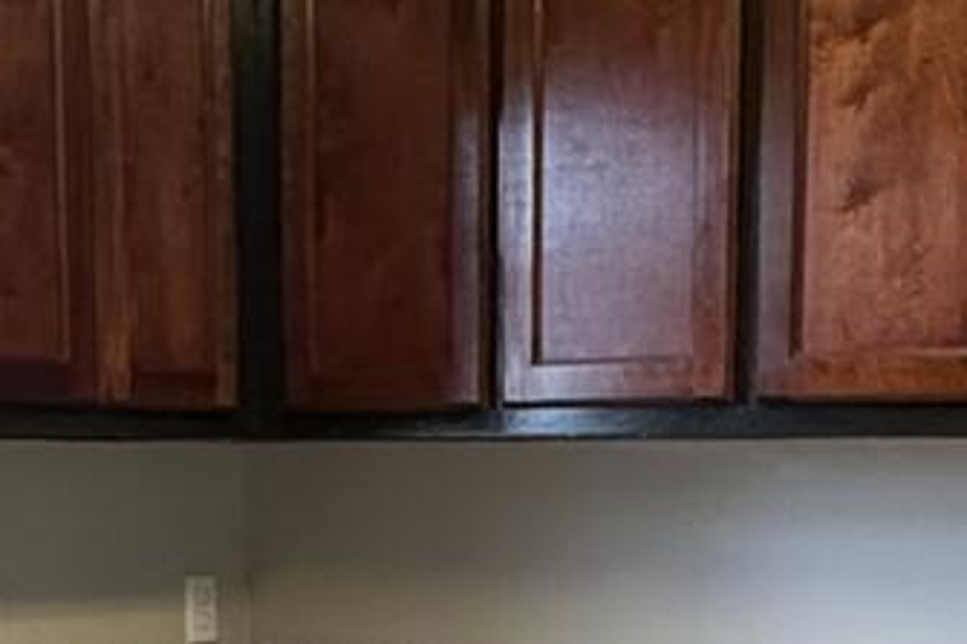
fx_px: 2336
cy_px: 895
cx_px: 502
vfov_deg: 14.8
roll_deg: -0.5
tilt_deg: -9.8
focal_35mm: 87
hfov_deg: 23.4
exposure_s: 1/120
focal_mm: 2.22
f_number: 2.2
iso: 400
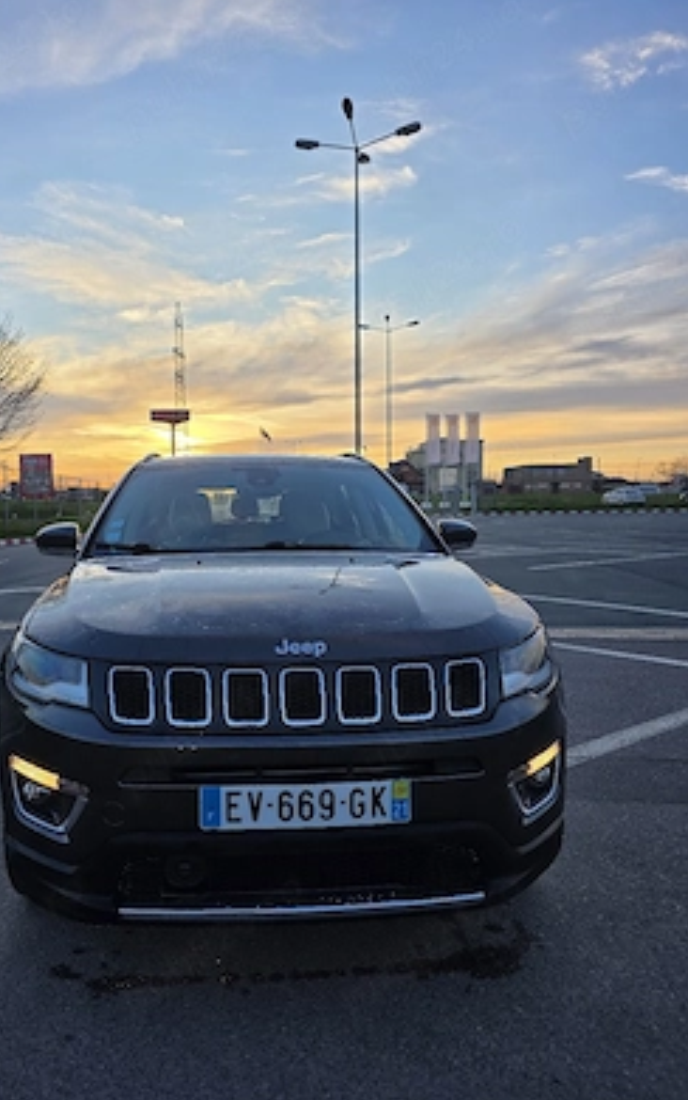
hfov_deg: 48.9
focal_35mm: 25
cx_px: 268
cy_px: 539
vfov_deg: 72.5
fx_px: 749
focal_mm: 6.3
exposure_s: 1/2500
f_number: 1.7
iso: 80
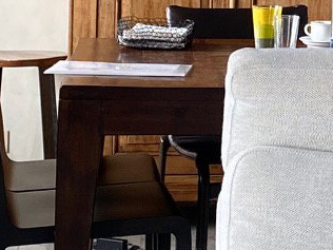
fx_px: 1597
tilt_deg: +0.2
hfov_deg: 11.7
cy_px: -91
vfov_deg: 8.8
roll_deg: -1.8
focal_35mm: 166
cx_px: 381
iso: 125
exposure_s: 1/120
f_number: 1.8
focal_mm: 4.25
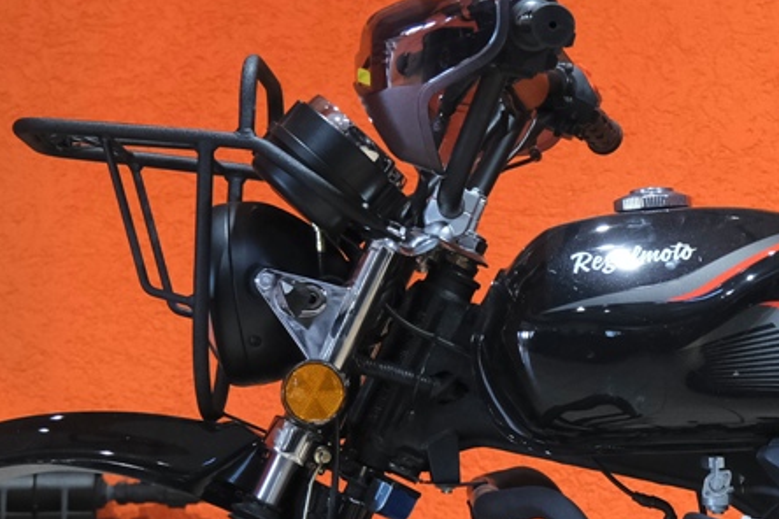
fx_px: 4371
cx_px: 793
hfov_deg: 10.1
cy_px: 397
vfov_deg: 6.8
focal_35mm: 202
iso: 1600
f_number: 4
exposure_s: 1/125
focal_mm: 37.6
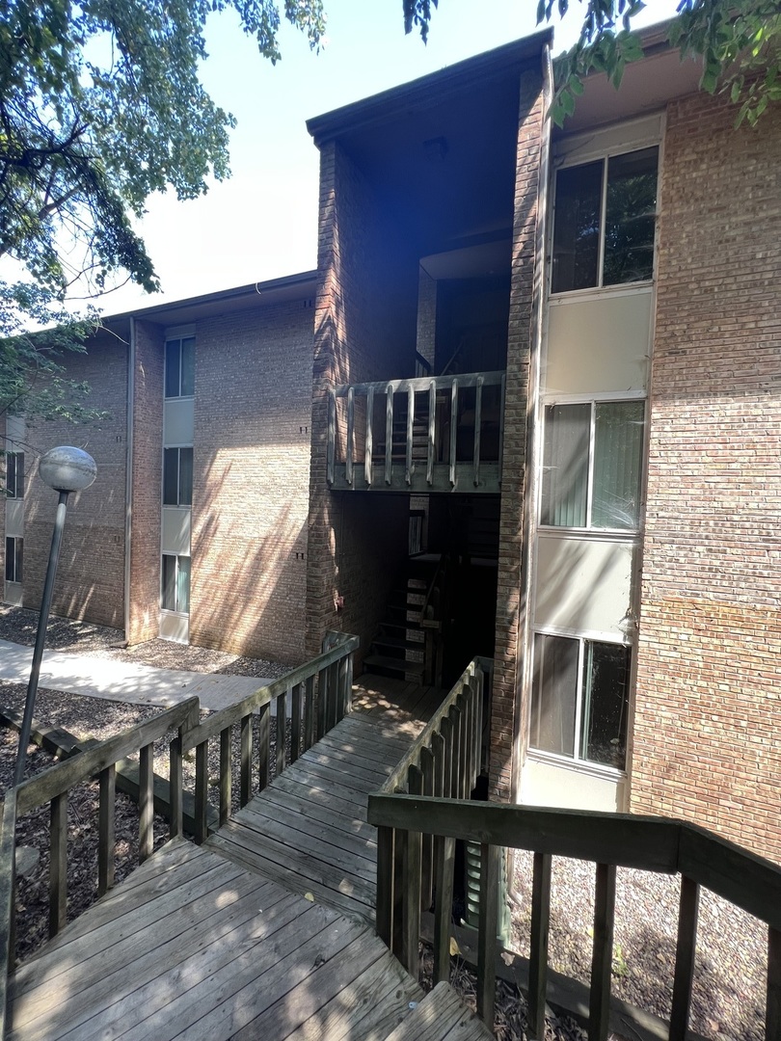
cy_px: 520
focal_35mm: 13
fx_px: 391
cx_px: 390
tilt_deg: -5.2
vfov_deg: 106.2
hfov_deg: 89.9
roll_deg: -1.5
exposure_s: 1/99
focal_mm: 1.57
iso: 80
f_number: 1.8
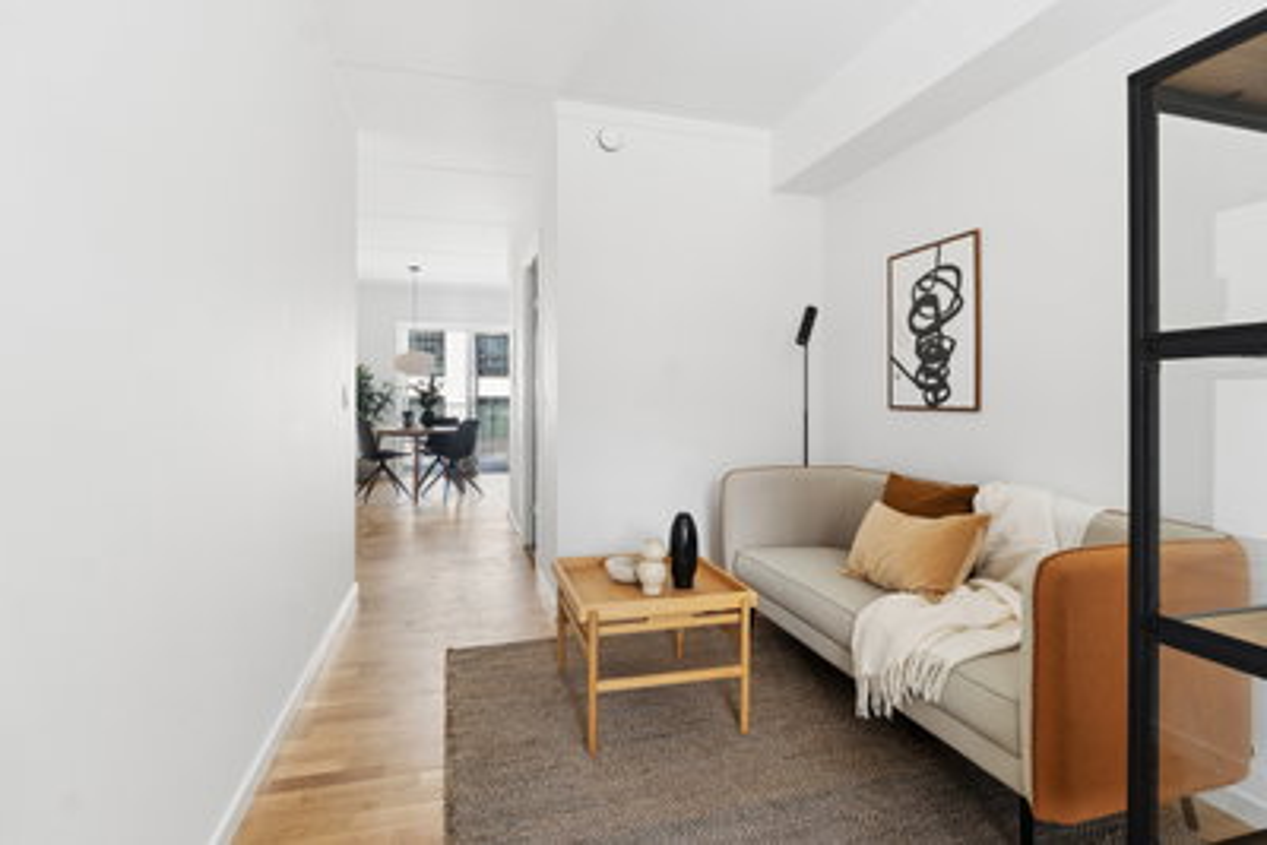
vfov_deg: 67.4
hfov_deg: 90.0
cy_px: 422
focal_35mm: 18
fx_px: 634
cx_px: 634
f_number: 8
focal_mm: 12
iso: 200
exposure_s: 1/30
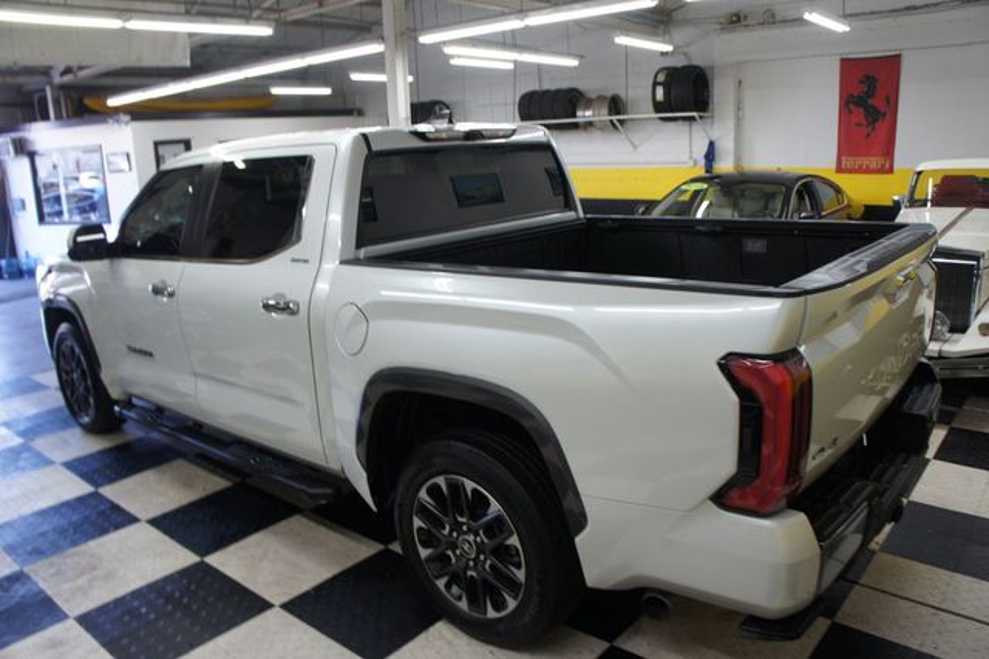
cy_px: 330
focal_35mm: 27
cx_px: 494
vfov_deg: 47.9
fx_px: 741
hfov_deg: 67.4
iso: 200
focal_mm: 18
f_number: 4
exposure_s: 1/30
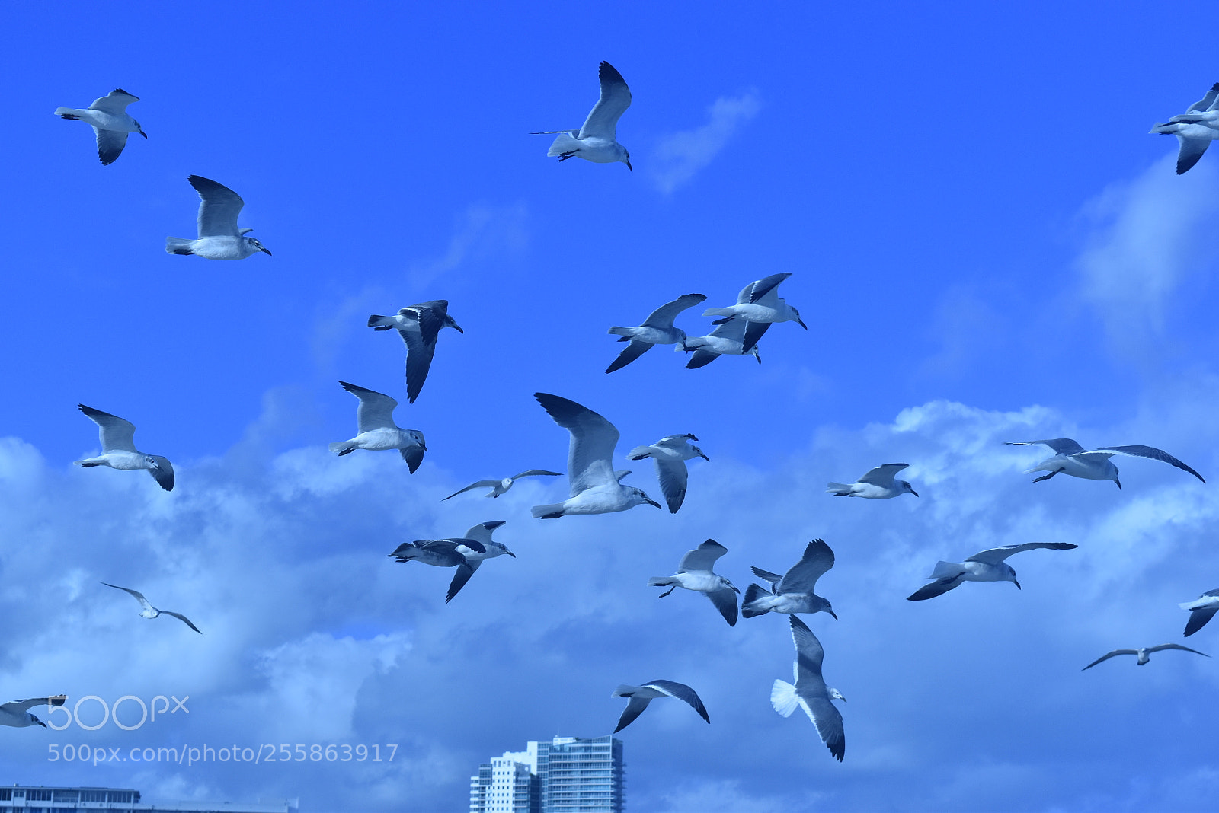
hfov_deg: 24.6
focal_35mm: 82
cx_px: 610
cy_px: 406
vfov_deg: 16.6
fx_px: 2794
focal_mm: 55
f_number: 10
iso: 320
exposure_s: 1/2000
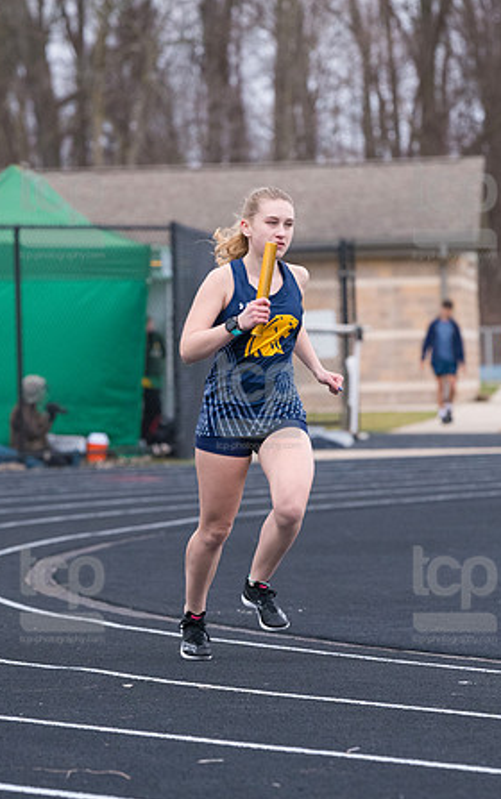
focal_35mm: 253
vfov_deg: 8.3
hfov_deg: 5.2
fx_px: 5518
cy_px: 400
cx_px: 259
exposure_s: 1/1600
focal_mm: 165
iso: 2000
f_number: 5
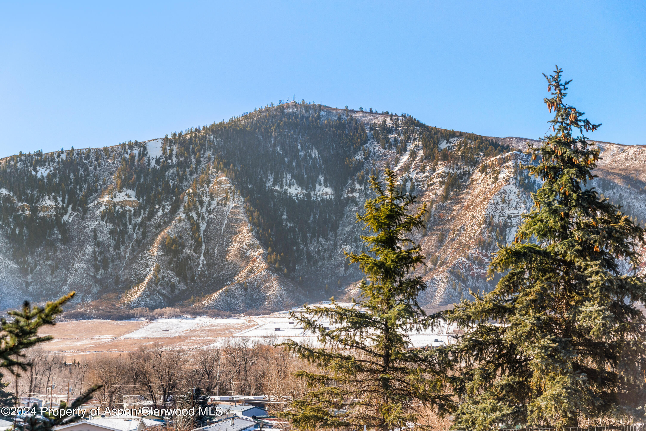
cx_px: 323
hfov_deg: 26.0
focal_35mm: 78
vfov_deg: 17.5
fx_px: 1400
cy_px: 216
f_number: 7.1
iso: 100
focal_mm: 78
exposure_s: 1/200
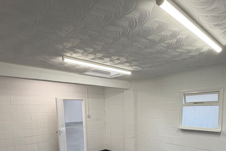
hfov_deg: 71.0
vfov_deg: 47.5
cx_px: 131
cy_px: 127
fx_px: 157
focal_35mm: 25
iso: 64
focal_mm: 2.22
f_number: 2.2
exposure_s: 1/100
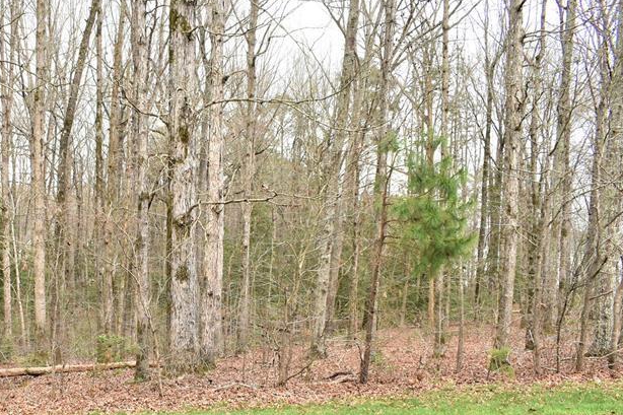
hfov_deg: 42.1
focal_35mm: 45
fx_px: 778
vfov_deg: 29.4
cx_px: 143
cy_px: 308
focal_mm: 18
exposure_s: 1/160
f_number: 7.1
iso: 400
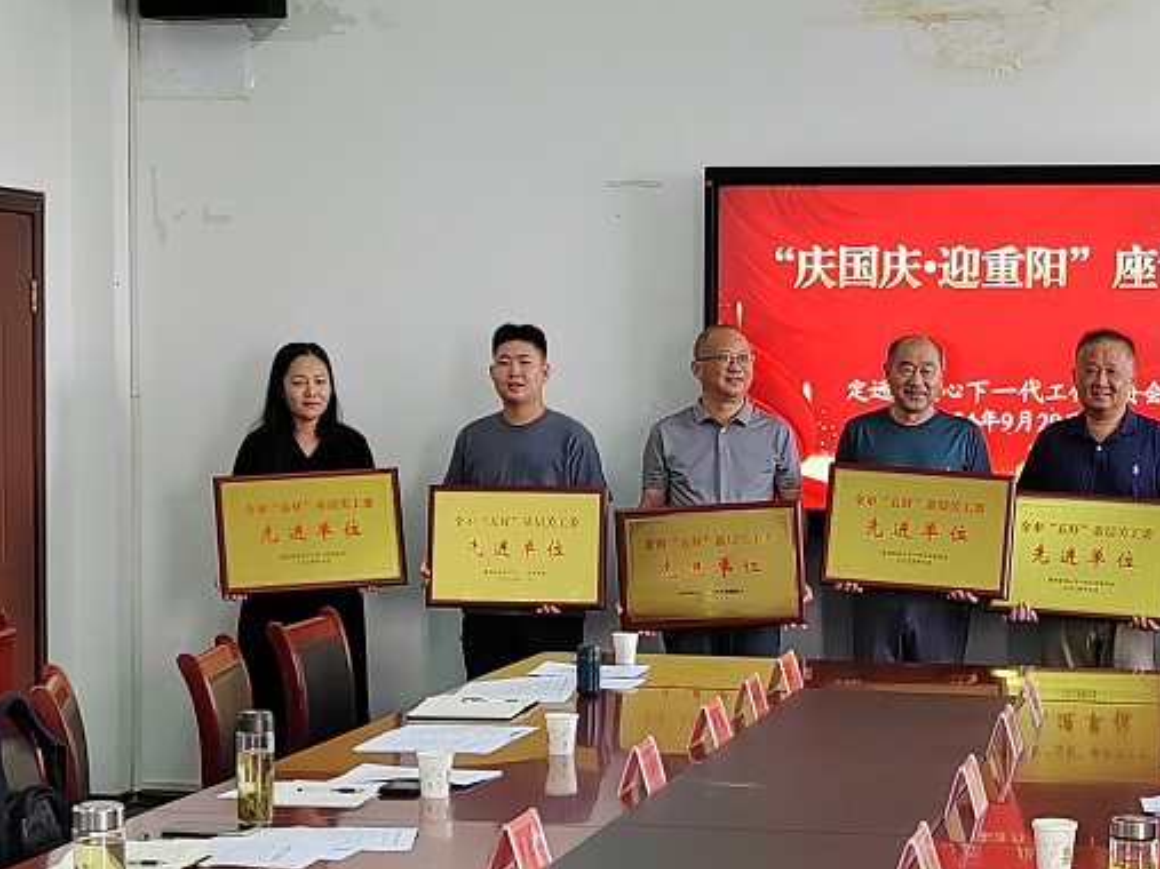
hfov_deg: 23.7
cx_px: 766
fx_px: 2747
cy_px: 535
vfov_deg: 18.0
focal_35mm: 82
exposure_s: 1/100
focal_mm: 5.52
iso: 320
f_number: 1.9
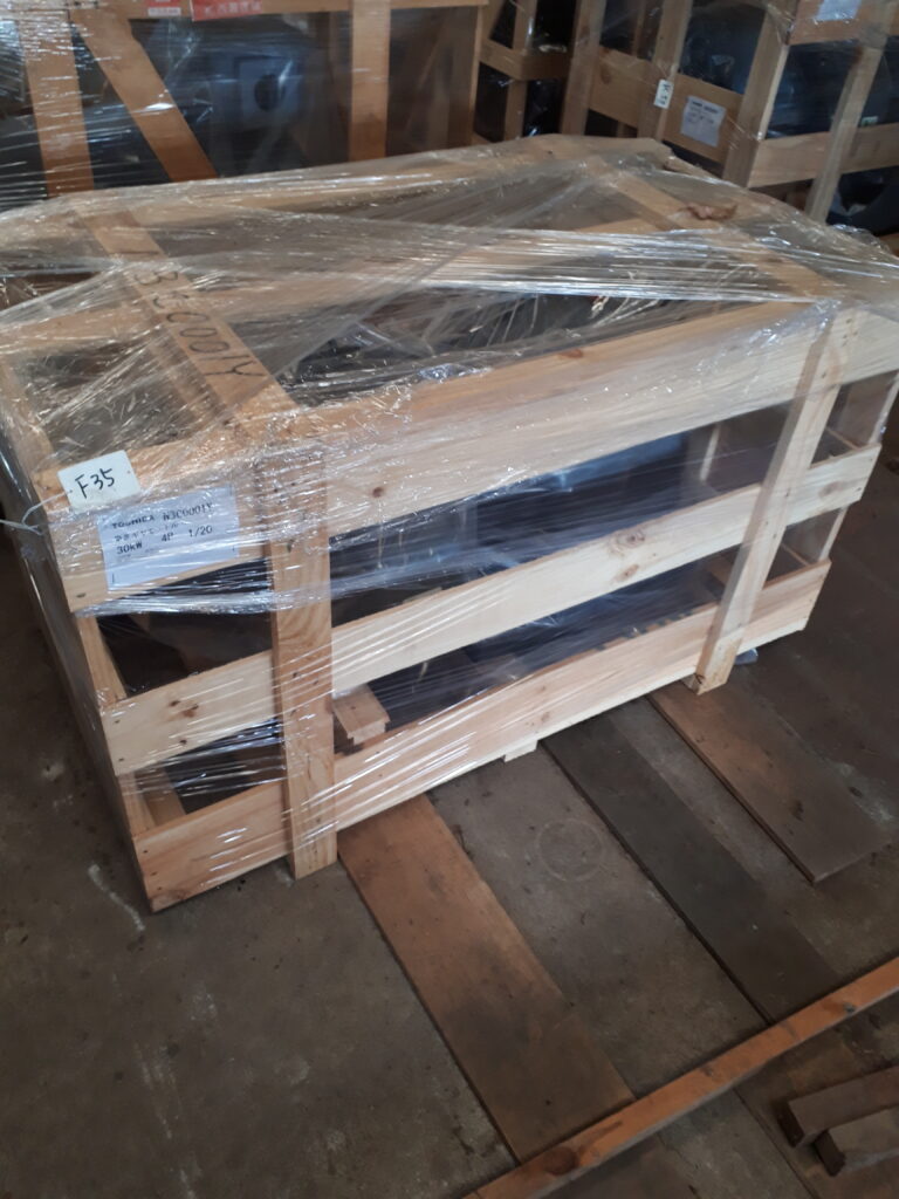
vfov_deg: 65.3
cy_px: 600
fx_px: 935
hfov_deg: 51.4
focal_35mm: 27
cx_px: 450
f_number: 1.9
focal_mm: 3.6
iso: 125
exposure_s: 1/33
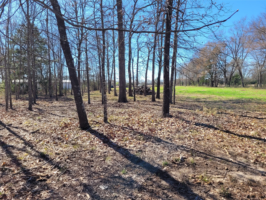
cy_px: 100
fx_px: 200
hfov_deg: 67.3
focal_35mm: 26
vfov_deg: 53.1
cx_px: 133
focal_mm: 5.4
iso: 40
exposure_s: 1/1114
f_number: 1.8
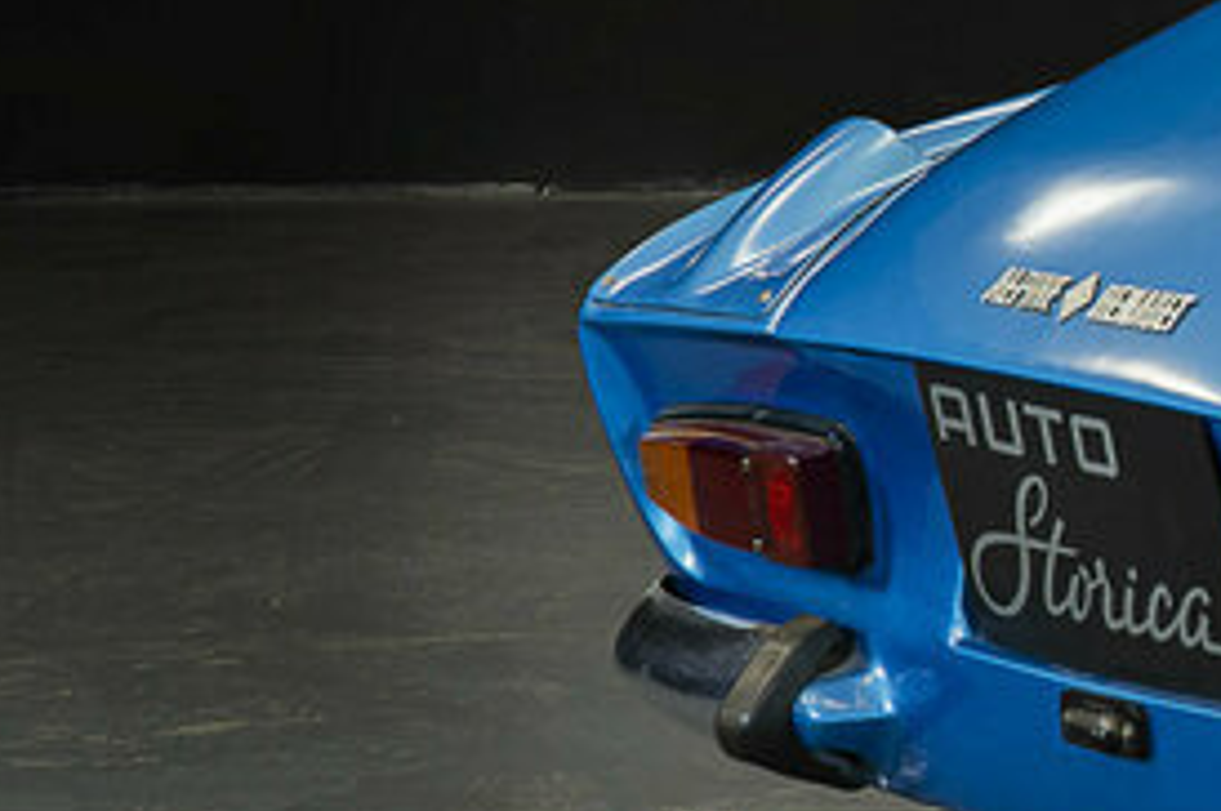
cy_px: 94
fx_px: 5793
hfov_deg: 10.8
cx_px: 2602
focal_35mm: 171
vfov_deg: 8.0
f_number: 9
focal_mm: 39
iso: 250
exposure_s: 1/2.5
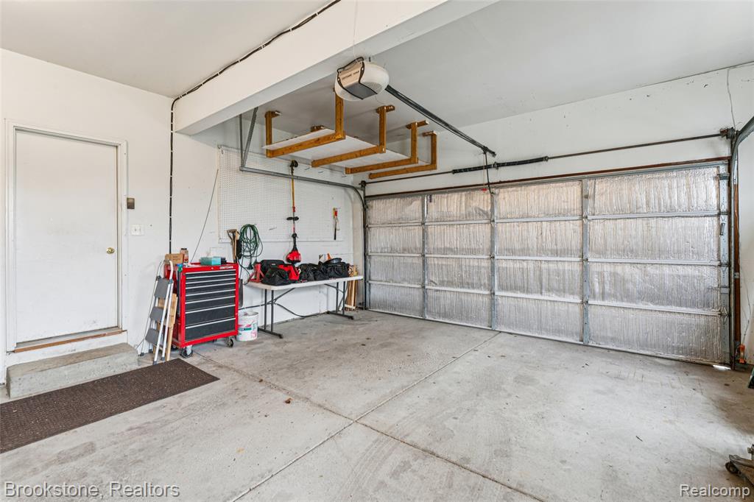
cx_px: 377
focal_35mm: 16
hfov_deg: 96.4
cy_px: 251
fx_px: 337
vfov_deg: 73.4
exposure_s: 1
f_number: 13
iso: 400
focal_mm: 16.1
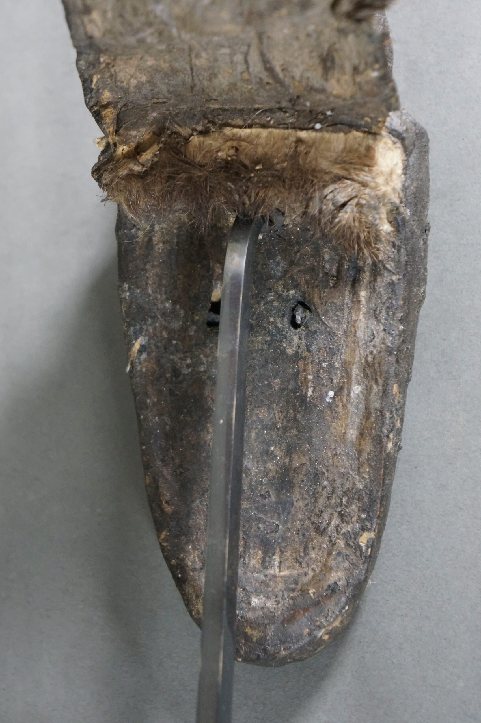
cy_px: 362
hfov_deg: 16.5
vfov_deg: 24.6
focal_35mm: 82
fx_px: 1657
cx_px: 240
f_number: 5.6
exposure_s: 1/100
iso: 3200
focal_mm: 55
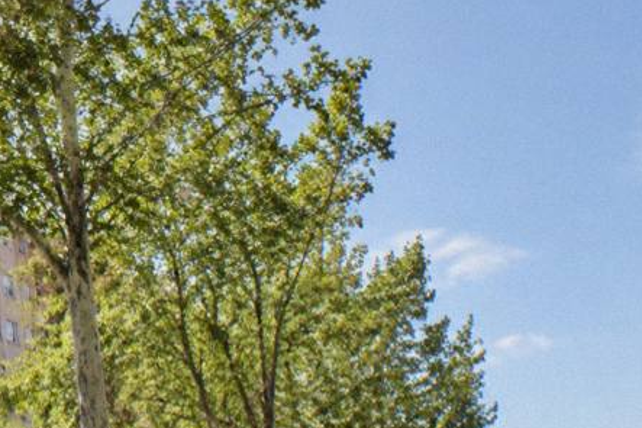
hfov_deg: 19.3
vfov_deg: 12.7
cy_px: 457
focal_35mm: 106
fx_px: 1890
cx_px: 258
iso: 500
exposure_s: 1/640
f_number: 7.1
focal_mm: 47
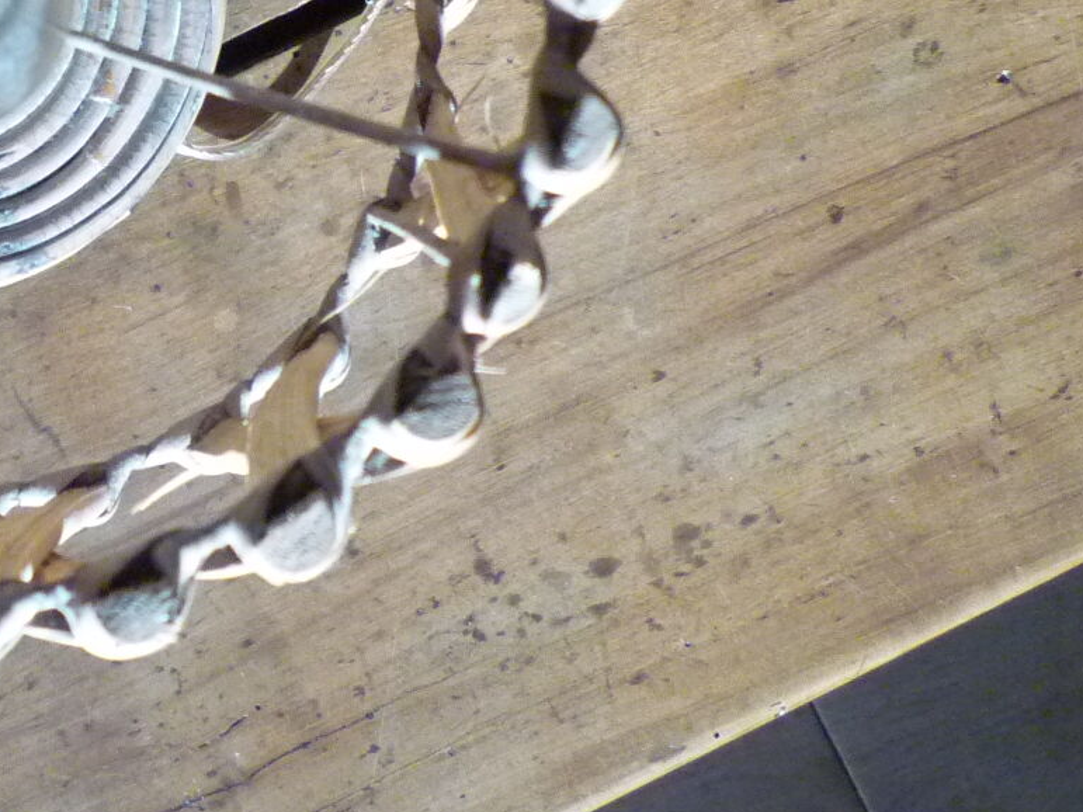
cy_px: -45
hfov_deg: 23.2
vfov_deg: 18.5
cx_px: -212
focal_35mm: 77
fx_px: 2409
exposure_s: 1/30
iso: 400
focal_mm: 5.2
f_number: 3.3
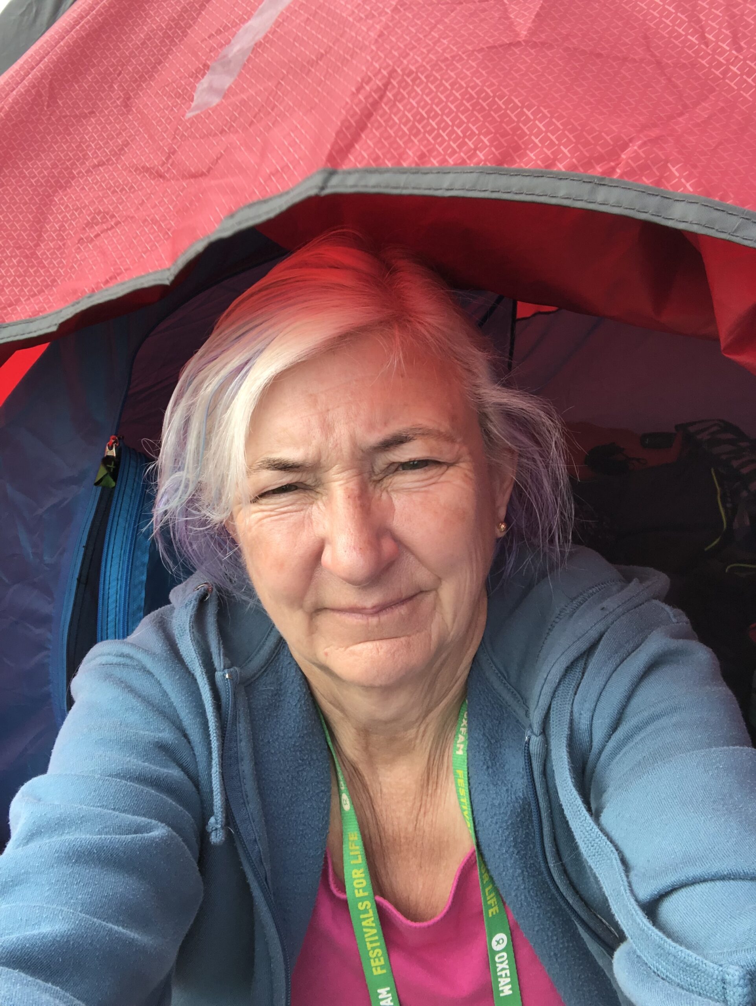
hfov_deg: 44.2
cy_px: 503
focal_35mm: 32
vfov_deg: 56.8
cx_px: 378
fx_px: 931
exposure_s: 1/264
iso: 20
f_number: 2.2
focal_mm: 2.87
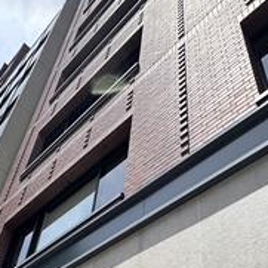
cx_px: 142
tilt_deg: +35.9
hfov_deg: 40.9
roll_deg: -3.0
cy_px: 277
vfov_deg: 36.2
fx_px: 359
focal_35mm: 41
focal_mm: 2.22
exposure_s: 1/1420
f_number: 2.2
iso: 50
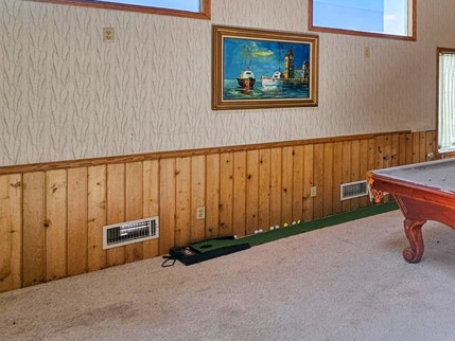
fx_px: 408
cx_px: 472
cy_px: 95
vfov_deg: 44.3
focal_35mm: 31
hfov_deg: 46.8
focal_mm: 2.2
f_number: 2.2
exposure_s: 1/161
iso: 50
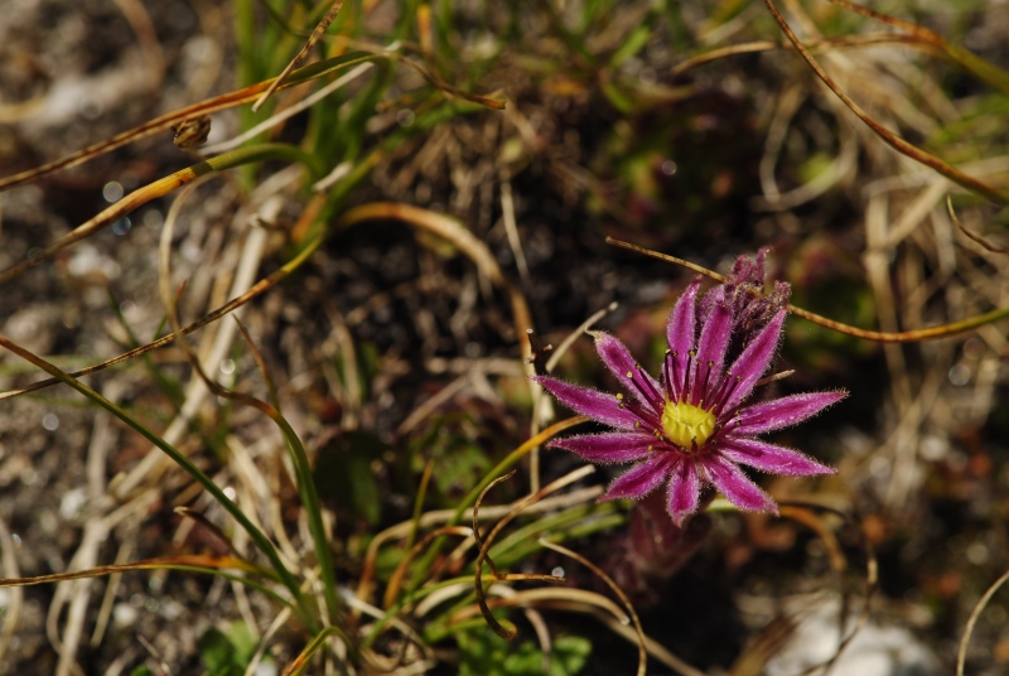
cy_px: 338
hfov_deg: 16.0
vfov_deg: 10.8
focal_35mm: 128
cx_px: 504
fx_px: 3579
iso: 100
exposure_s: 1/320
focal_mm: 85
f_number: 9
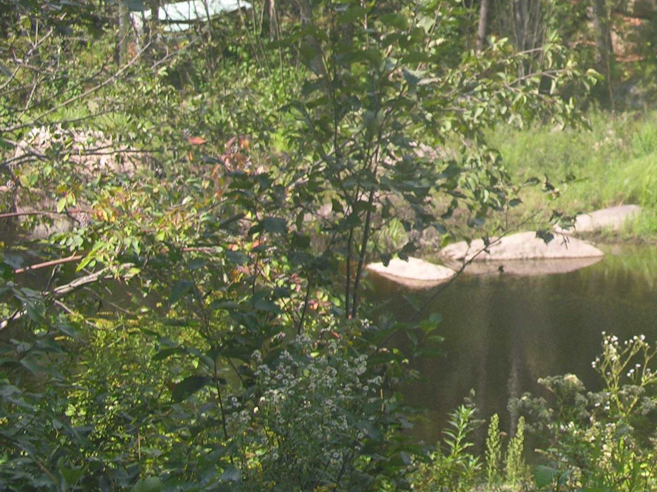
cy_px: 30
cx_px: 673
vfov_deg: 13.9
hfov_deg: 18.2
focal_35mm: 105
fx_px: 1993
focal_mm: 12.7
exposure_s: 1/50
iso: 50
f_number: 3.5
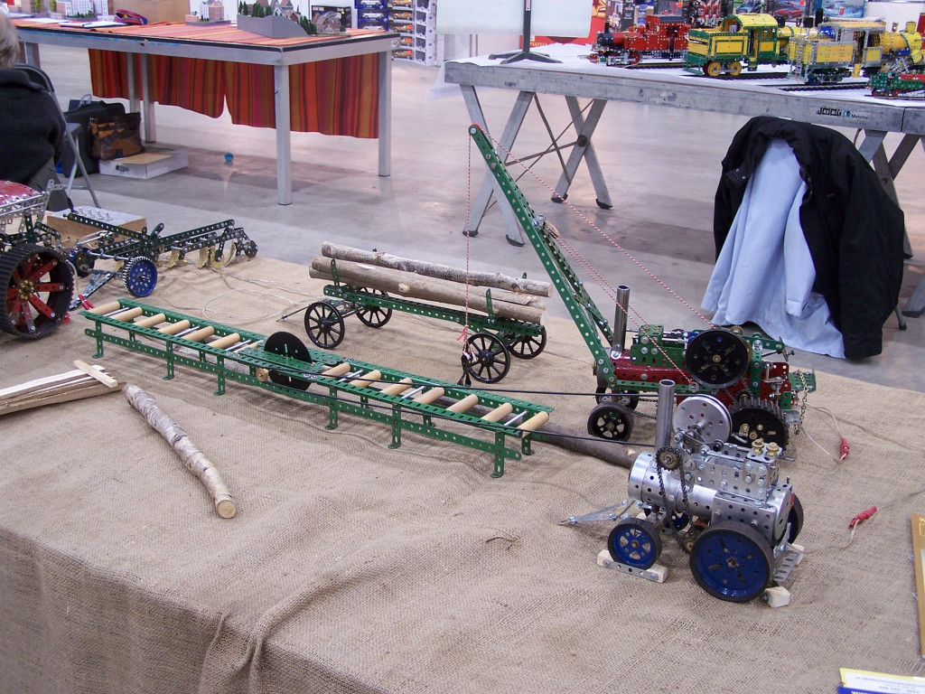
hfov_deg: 39.7
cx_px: 462
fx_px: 1283
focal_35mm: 48
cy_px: 347
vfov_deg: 30.3
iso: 80
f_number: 3
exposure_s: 1/6
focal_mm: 8
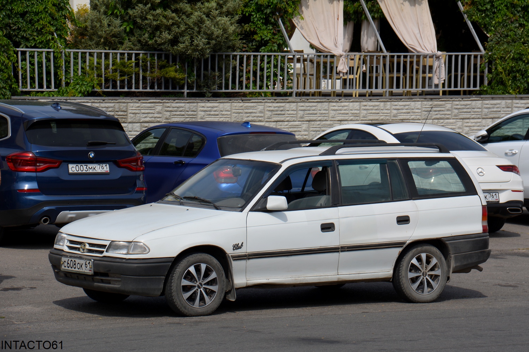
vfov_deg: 8.7
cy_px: 176
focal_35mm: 158
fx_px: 2313
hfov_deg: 13.0
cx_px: 264
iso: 100
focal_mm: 105
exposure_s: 1/320
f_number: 9
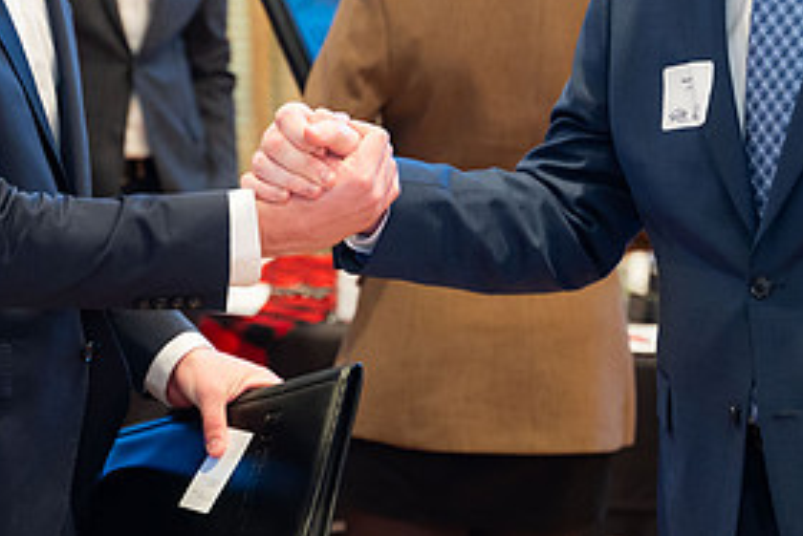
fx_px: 2723
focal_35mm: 122
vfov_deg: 11.2
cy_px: 29
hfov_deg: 16.8
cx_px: 407
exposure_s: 1/80
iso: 2500
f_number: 2.8
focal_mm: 59
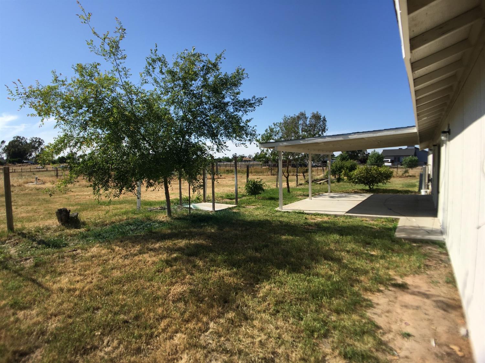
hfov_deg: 61.7
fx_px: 406
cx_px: 242
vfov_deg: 48.2
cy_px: 182
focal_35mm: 29
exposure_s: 1/1508
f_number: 2.2
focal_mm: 4.15
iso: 25
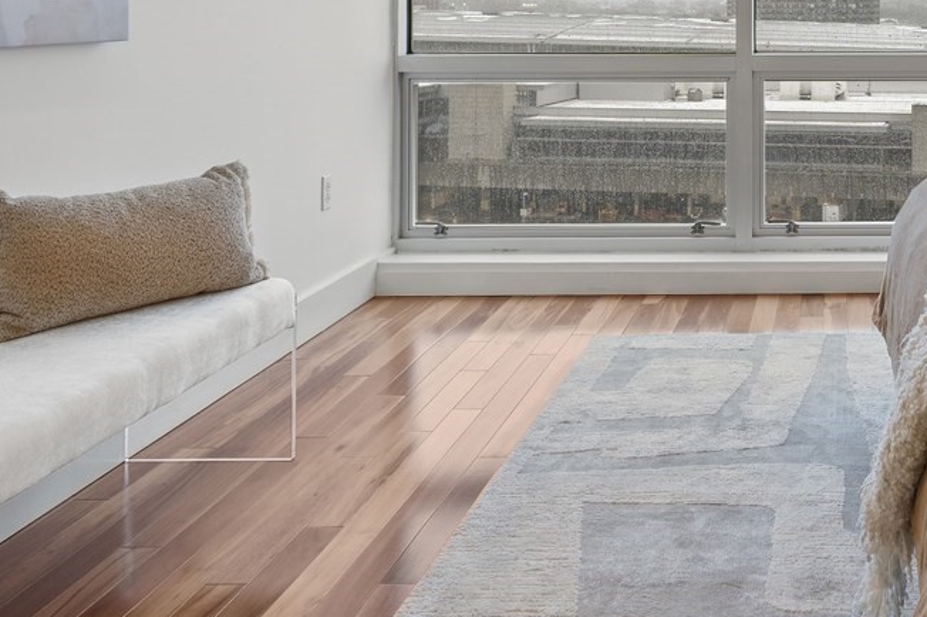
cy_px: -46
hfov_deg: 40.7
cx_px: 854
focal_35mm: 44
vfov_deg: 28.0
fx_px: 1132
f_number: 7.1
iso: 100
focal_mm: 14
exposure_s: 1/5
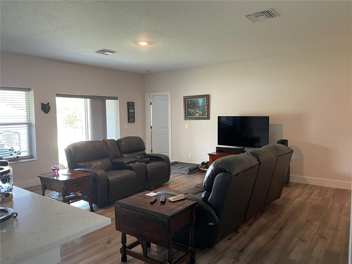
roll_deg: +0.5
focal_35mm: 25
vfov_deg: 54.9
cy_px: 132
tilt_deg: -5.1
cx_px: 176
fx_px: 254
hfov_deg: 69.4
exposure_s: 1/60
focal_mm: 5.1
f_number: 1.6
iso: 200
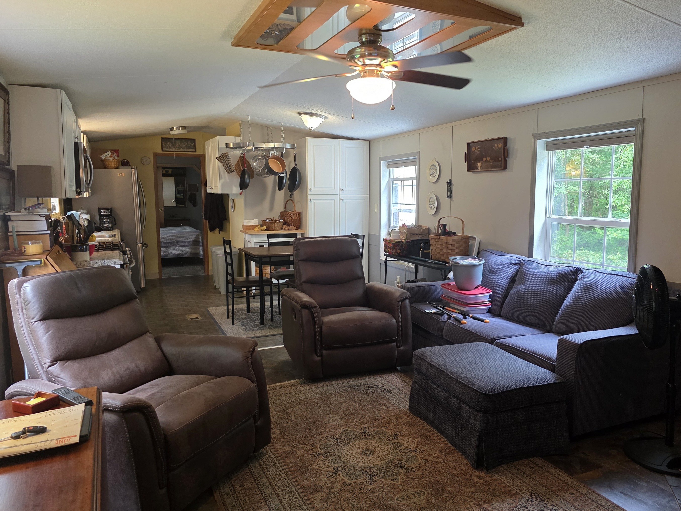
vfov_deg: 53.1
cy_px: 249
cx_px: 369
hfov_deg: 67.2
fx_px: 511
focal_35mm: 26
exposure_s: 1/120
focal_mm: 6.3
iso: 500
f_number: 1.7
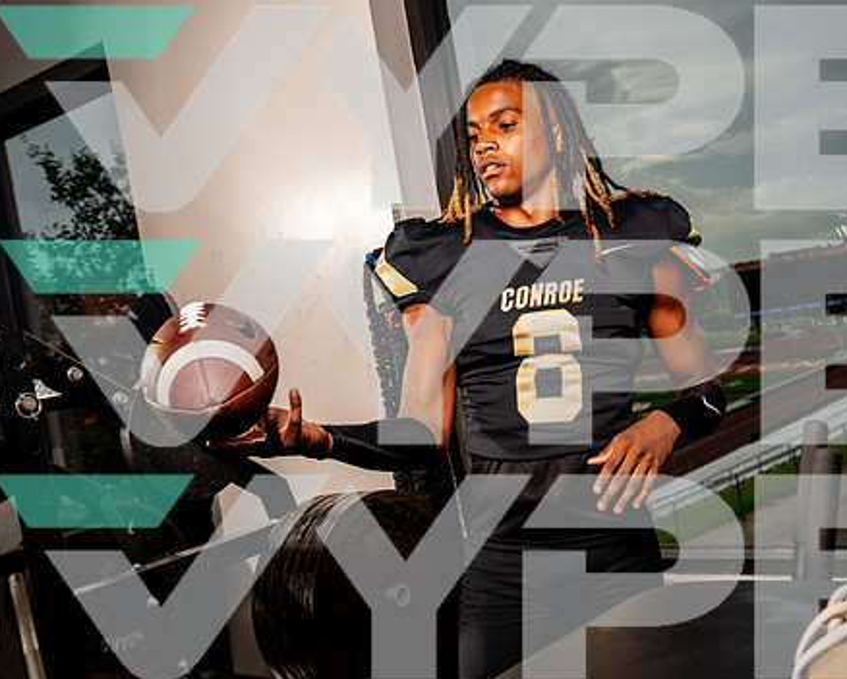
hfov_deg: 44.6
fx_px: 1028
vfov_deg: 36.5
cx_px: 491
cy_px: 343
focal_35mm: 41
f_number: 5.6
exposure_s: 1/320
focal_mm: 33
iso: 100
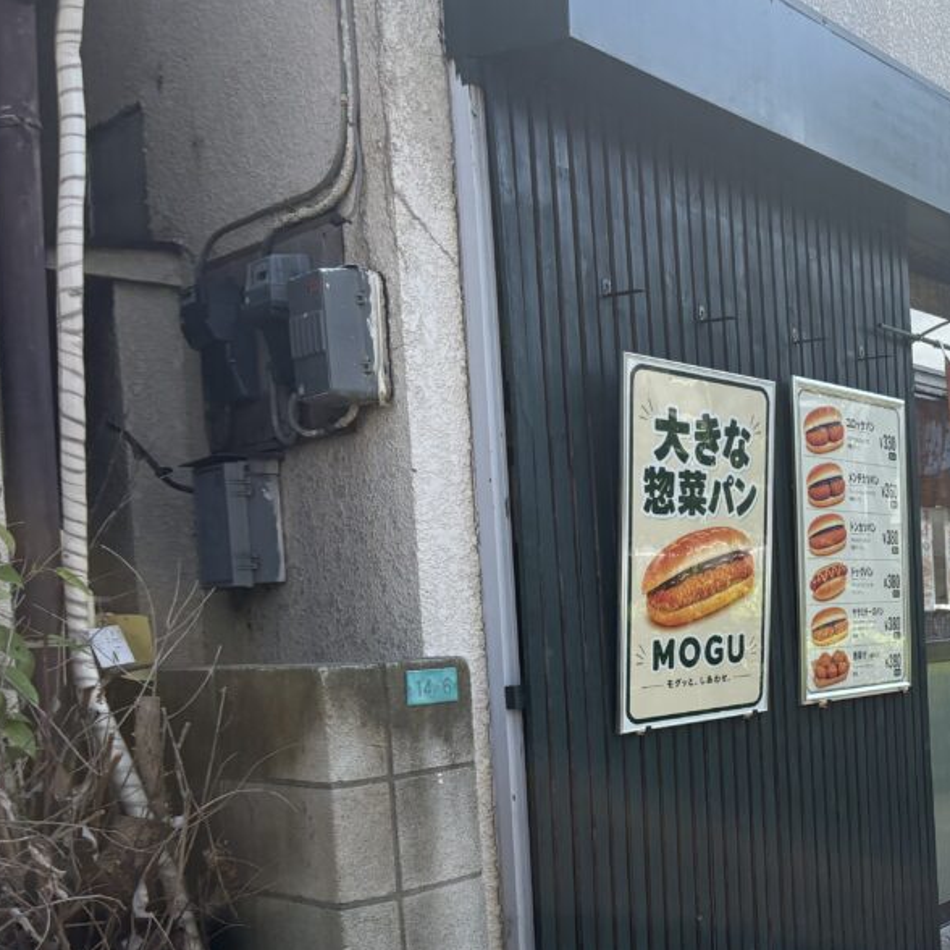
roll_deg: +3.9
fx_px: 1552
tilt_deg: -2.6
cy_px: 659
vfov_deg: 33.6
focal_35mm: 50
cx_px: 987
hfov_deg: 31.1
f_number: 1.6
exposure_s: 1/1484
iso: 50
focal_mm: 5.96
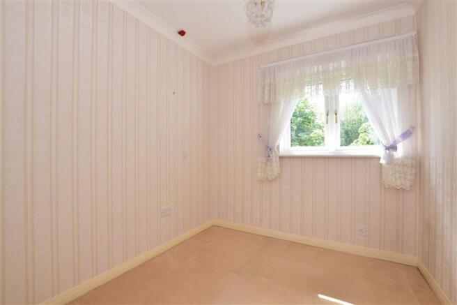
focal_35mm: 15
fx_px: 190
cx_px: 228
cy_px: 152
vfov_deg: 77.3
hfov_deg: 100.4
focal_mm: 10
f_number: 18
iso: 200
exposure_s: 1/8
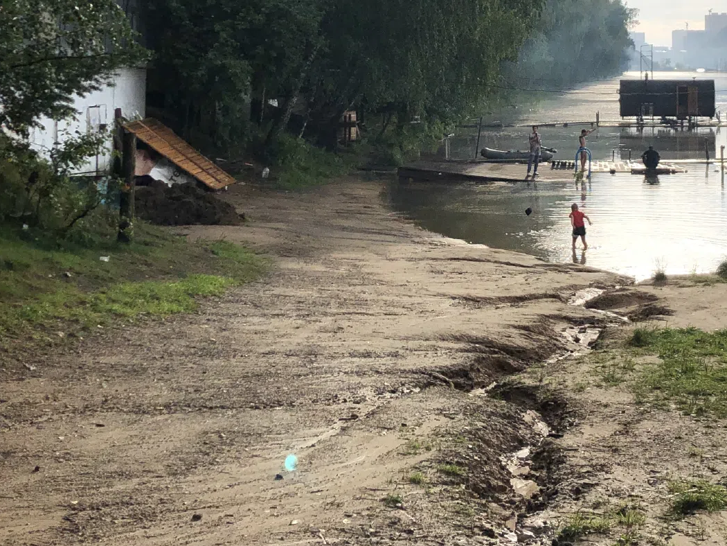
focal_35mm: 64
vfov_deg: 22.4
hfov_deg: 30.1
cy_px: 58
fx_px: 1344
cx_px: 472
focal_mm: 4
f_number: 1.8
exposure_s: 1/2000
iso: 20
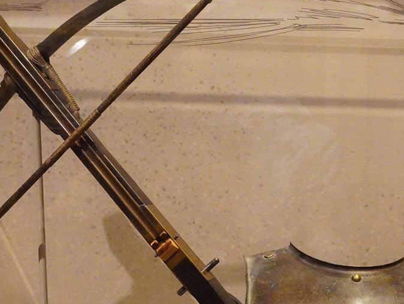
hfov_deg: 20.2
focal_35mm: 97
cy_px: 348
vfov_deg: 14.8
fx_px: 1132
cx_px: 240
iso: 16000
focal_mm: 34
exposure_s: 1/100
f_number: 5.6
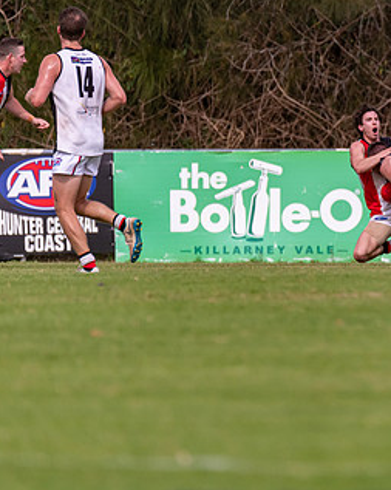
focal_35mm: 1068
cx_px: 378
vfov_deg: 1.8
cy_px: 200
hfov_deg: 1.4
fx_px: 15471
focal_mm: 600
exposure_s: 1/2500
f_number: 6.3
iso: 800
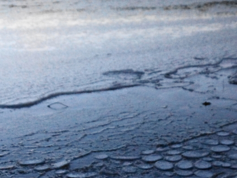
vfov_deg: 16.3
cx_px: 126
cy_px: 168
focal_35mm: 89
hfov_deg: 22.0
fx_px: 610
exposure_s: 1/6
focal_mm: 26
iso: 1600
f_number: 4
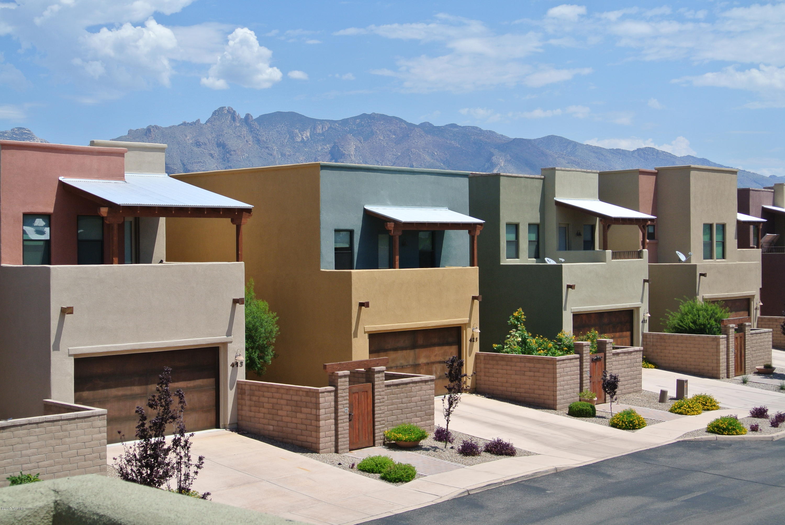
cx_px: 392
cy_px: 262
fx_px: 1135
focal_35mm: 52
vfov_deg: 26.1
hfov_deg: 38.1
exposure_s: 1/800
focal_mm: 19.6
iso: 100
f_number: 5
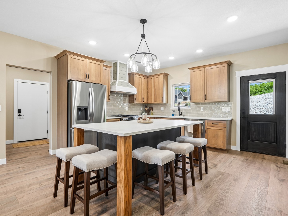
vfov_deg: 71.6
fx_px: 150
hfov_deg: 87.7
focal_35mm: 18
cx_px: 140
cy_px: 107
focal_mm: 16
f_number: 10
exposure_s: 1/13
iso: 400
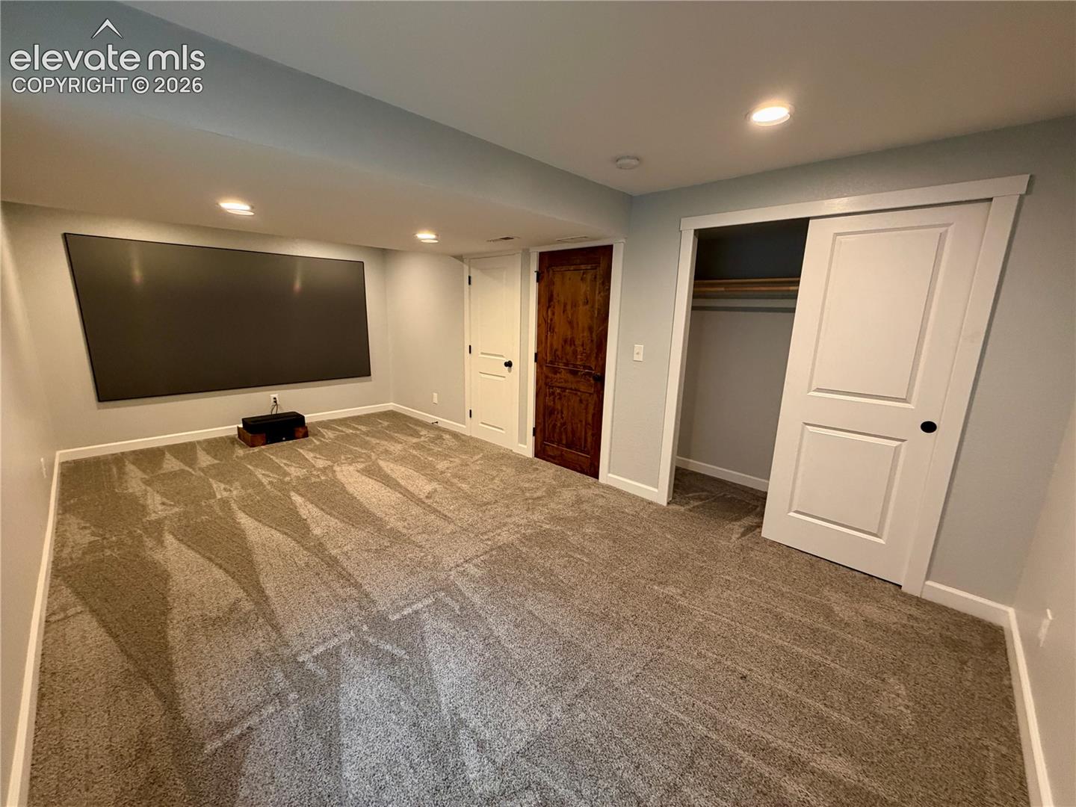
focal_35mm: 14
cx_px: 538
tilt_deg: -11.7
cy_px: 404
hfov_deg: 102.1
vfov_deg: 85.7
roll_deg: -0.9
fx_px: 435
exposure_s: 1/60
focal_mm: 2.22
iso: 400
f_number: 2.2
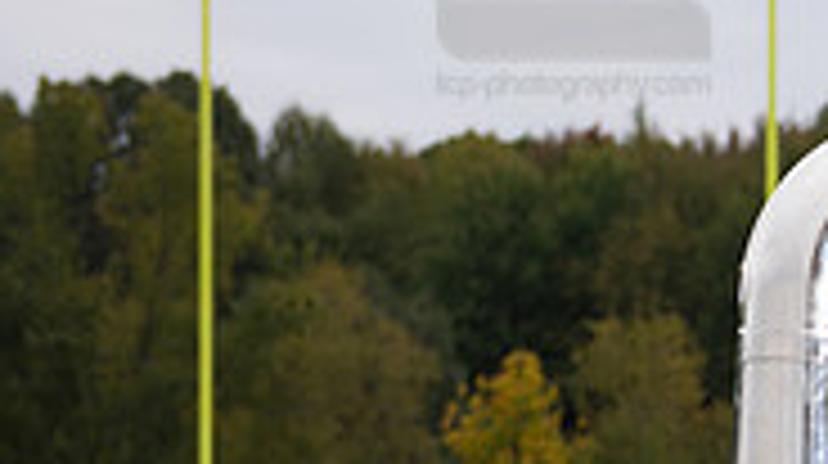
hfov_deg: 10.5
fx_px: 4364
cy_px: 587
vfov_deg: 6.0
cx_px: 1259
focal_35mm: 199
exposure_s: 1/250
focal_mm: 58
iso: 50
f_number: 4.5
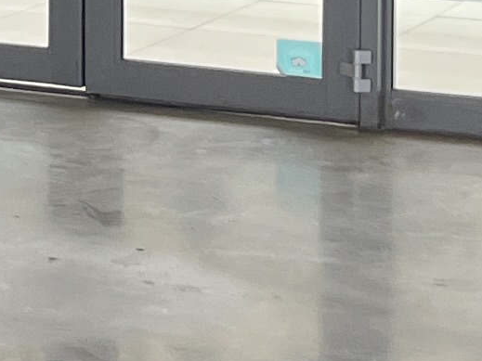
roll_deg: -0.6
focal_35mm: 202
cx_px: -173
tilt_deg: -4.8
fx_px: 2812
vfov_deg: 7.2
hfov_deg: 9.6
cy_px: -220
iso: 100
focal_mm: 5.1
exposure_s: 1/100
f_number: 1.6
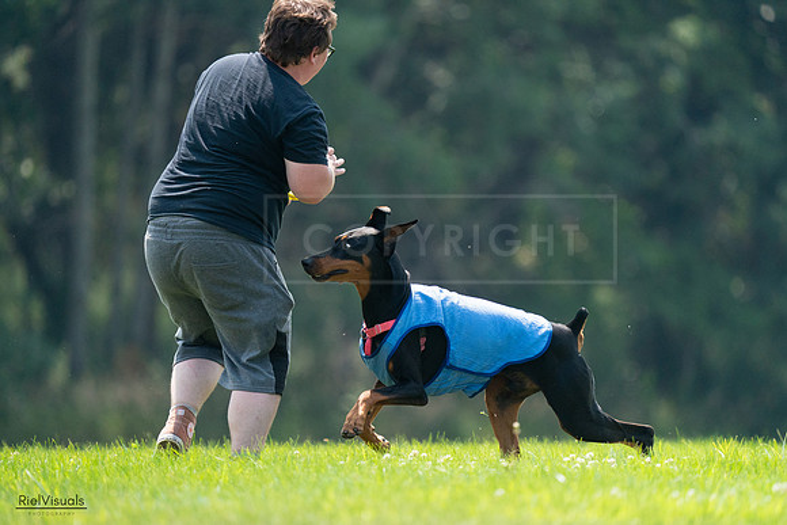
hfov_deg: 3.8
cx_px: 394
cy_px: 262
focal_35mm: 541
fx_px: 11829
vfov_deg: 2.5
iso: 3200
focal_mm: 541
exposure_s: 1/4000
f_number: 6.3
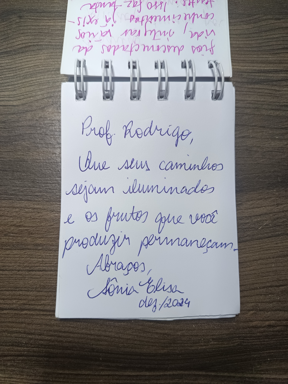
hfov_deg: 56.8
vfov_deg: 71.6
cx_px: 144
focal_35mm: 24
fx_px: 266
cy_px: 192
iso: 468
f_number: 1.7
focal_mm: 5.31
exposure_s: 1/60
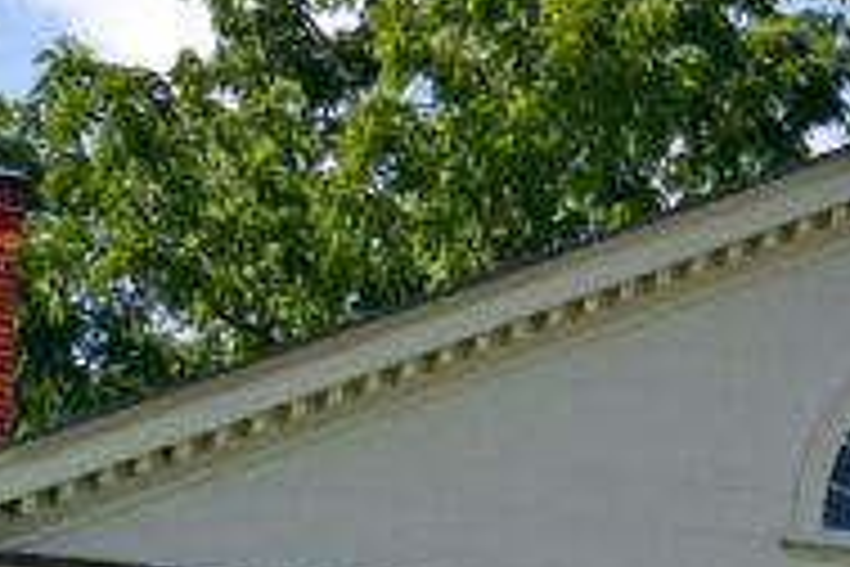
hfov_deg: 6.9
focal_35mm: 298
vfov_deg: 4.5
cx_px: 634
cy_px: 1260
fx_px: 7035
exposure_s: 1/4000
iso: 320
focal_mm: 25
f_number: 4
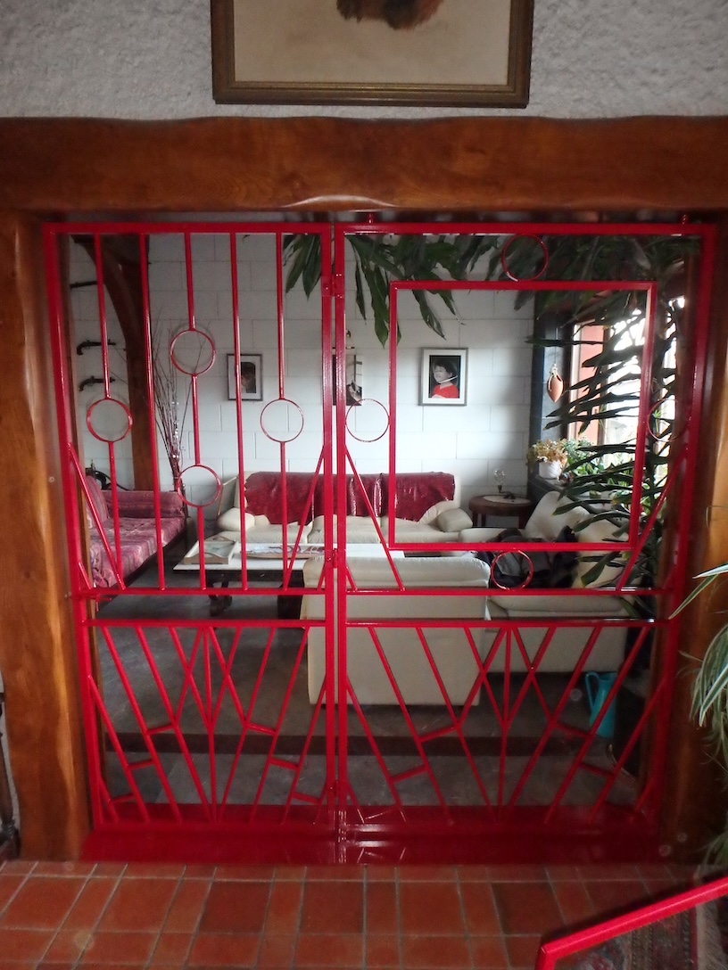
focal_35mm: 21
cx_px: 364
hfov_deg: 63.4
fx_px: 589
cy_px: 485
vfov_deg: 79.0
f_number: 3.5
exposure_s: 1/30
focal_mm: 3.7
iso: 800
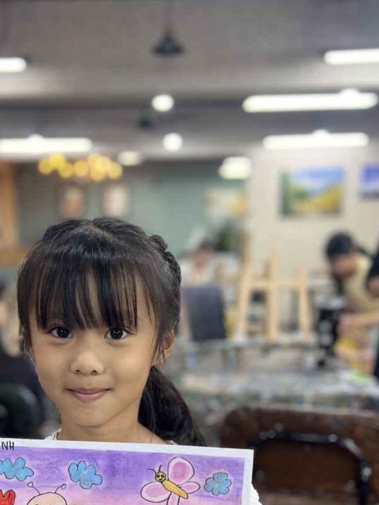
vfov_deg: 42.2
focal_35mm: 43
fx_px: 627
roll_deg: -0.2
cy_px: 393
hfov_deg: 33.0
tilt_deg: -14.6
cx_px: 95
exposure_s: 1/50
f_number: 1.5
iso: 64
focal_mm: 5.7
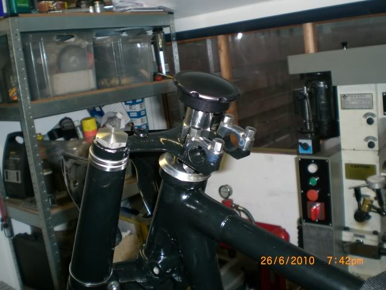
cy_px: 145
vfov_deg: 37.7
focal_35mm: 38
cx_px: 193
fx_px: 424
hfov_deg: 49.0
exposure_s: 1/60
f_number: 3.1
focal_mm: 6.3
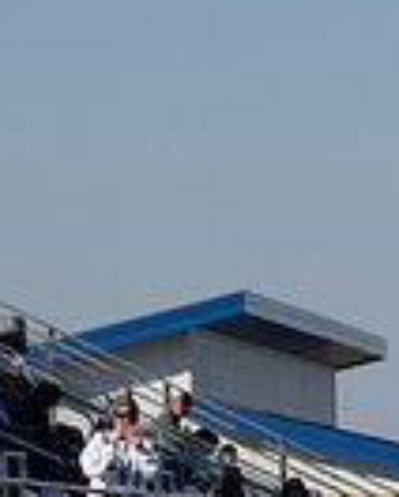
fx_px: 8056
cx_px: 1028
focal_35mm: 547
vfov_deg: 3.5
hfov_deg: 2.8
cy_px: 648
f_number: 5.6
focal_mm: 89
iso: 160
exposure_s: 1/1250
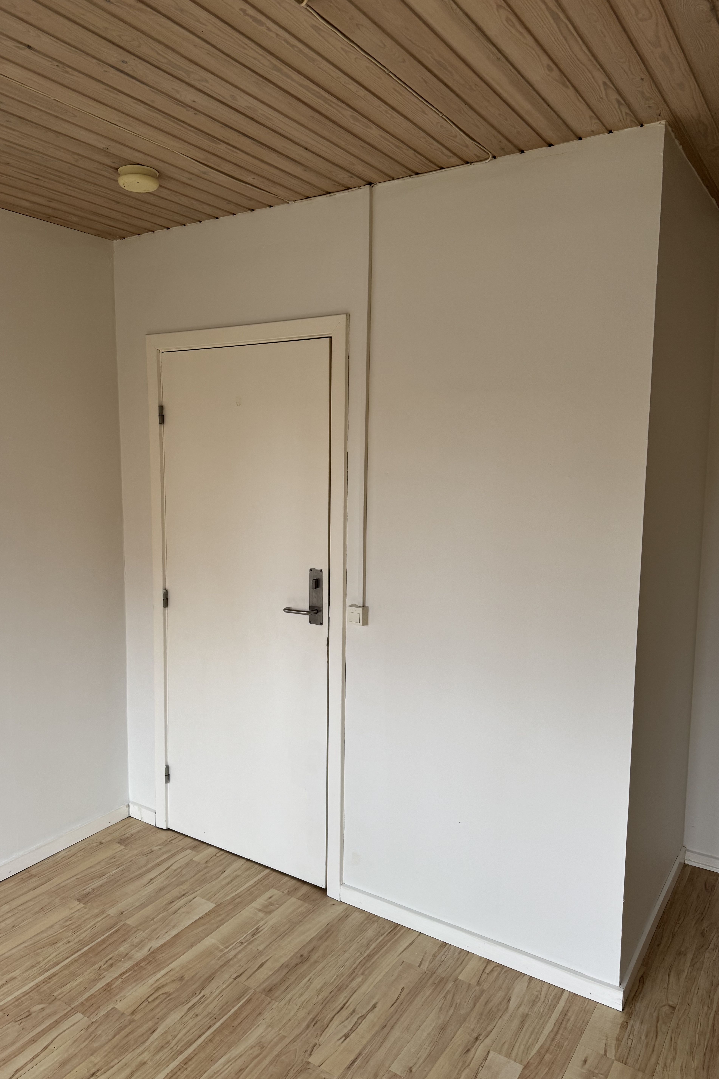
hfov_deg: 51.2
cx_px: 335
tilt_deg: -3.3
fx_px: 749
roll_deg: +0.4
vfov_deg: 71.5
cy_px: 539
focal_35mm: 25
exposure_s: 1/121
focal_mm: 6.76
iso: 100
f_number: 1.78
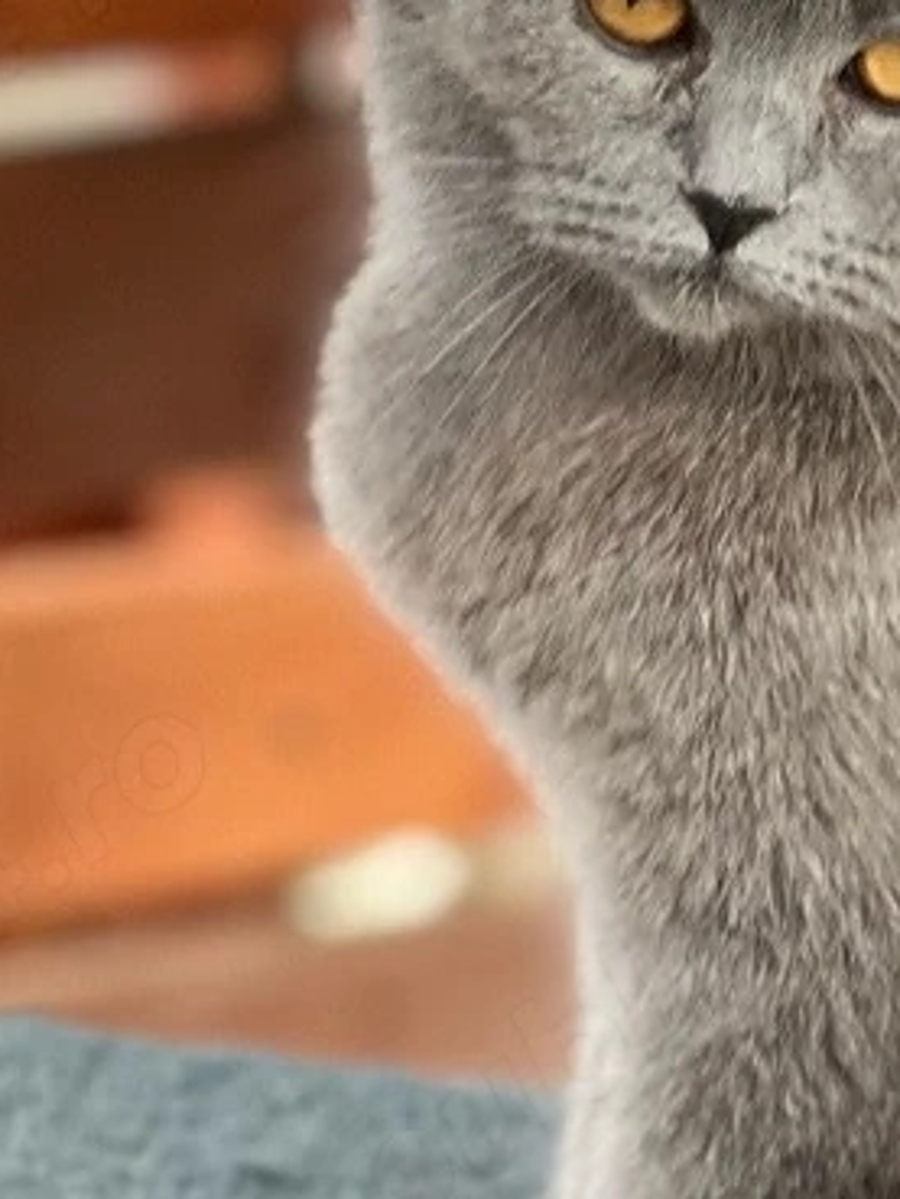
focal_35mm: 278
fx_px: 9632
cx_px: 913
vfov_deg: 7.1
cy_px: 257
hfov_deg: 5.3
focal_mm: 9
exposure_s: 1/69
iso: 250
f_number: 2.8
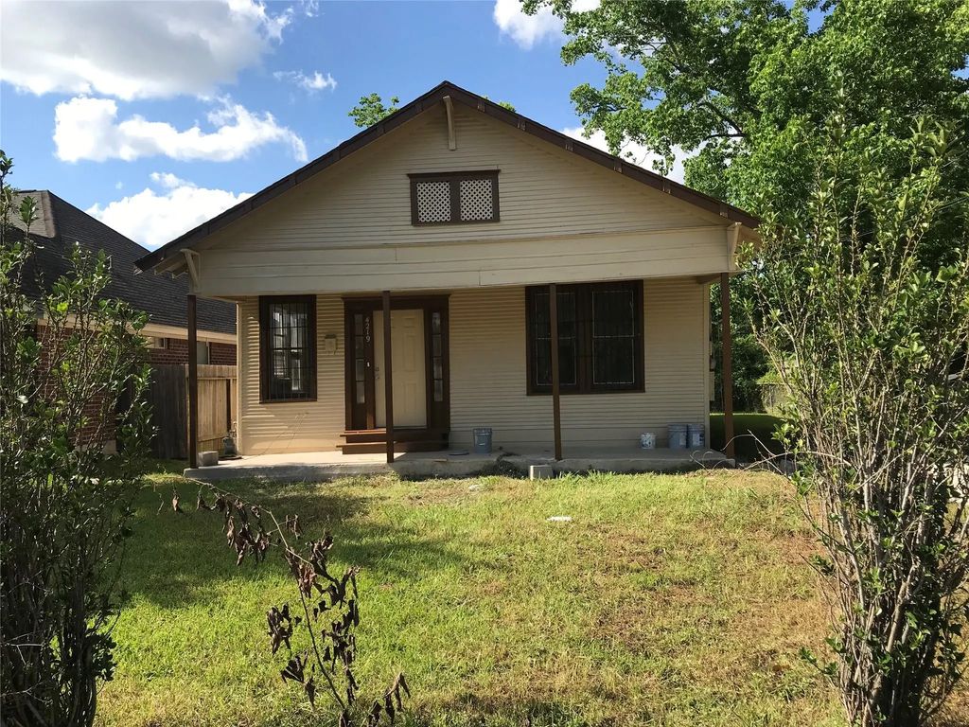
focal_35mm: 28
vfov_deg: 49.7
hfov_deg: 63.4
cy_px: 364
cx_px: 484
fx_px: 784
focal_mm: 3.99
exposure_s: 1/1408
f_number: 1.8
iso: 20
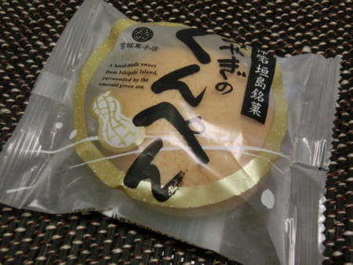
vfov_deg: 37.8
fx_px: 388
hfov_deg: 49.0
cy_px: 132
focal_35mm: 38
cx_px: 176
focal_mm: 6.67
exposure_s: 1/50
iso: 800
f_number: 3.9
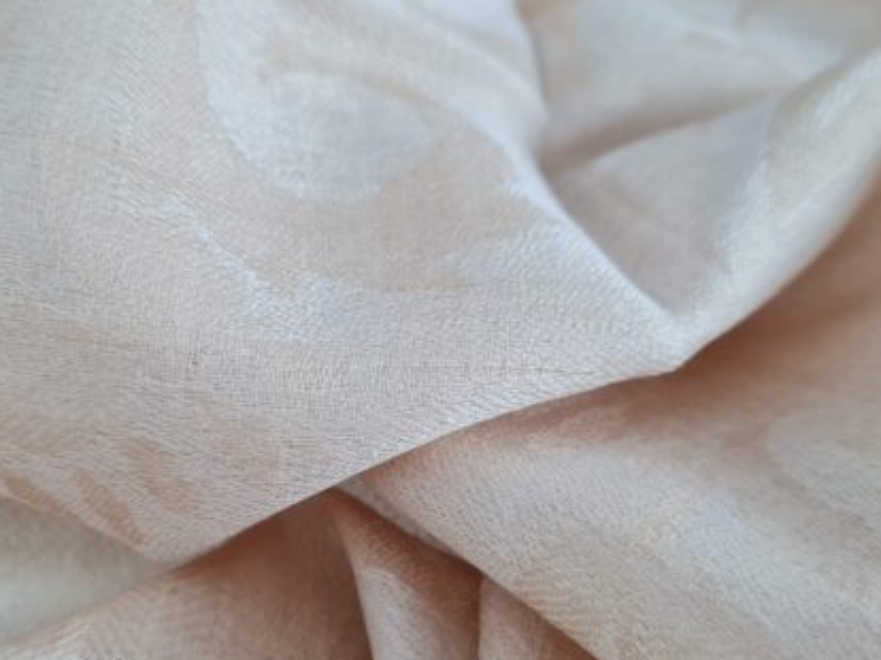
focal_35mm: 44
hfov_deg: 42.9
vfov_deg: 32.6
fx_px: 1119
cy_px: 433
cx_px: 396
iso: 250
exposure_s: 1/120
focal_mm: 5.4
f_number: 1.8
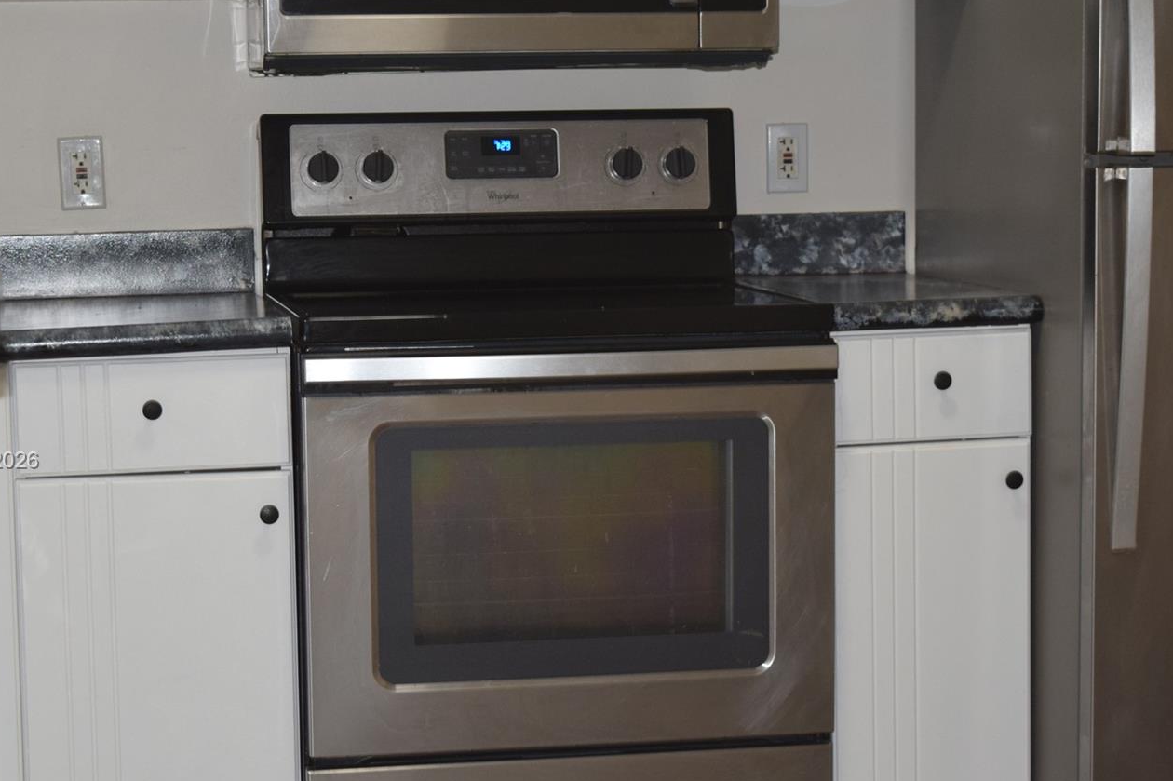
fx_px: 2606
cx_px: 493
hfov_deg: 25.3
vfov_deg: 17.0
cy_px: 462
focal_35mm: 80
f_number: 5
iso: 800
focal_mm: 42
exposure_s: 1/60
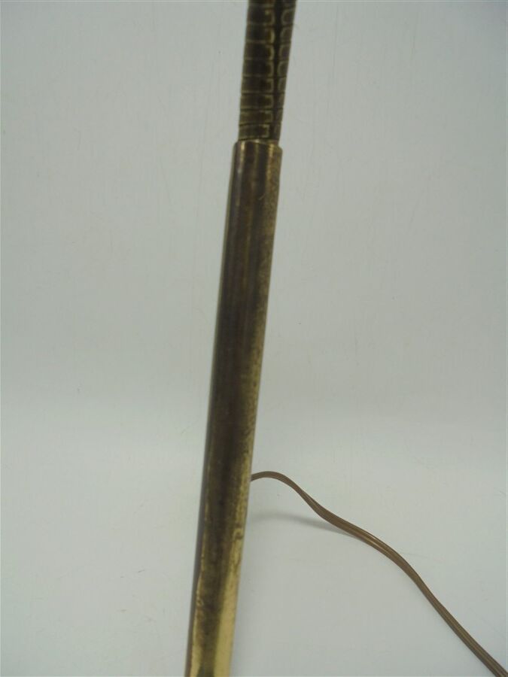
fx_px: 509
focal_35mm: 26
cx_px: 254
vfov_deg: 67.3
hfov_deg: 53.1
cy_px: 338
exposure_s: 1/125
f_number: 3.5
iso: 100
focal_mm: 4.6
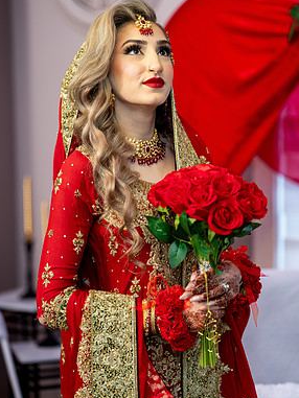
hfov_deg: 15.9
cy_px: 194
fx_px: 1070
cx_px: 146
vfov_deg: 21.1
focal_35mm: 93
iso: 1000
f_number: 2
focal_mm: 82
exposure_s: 1/200
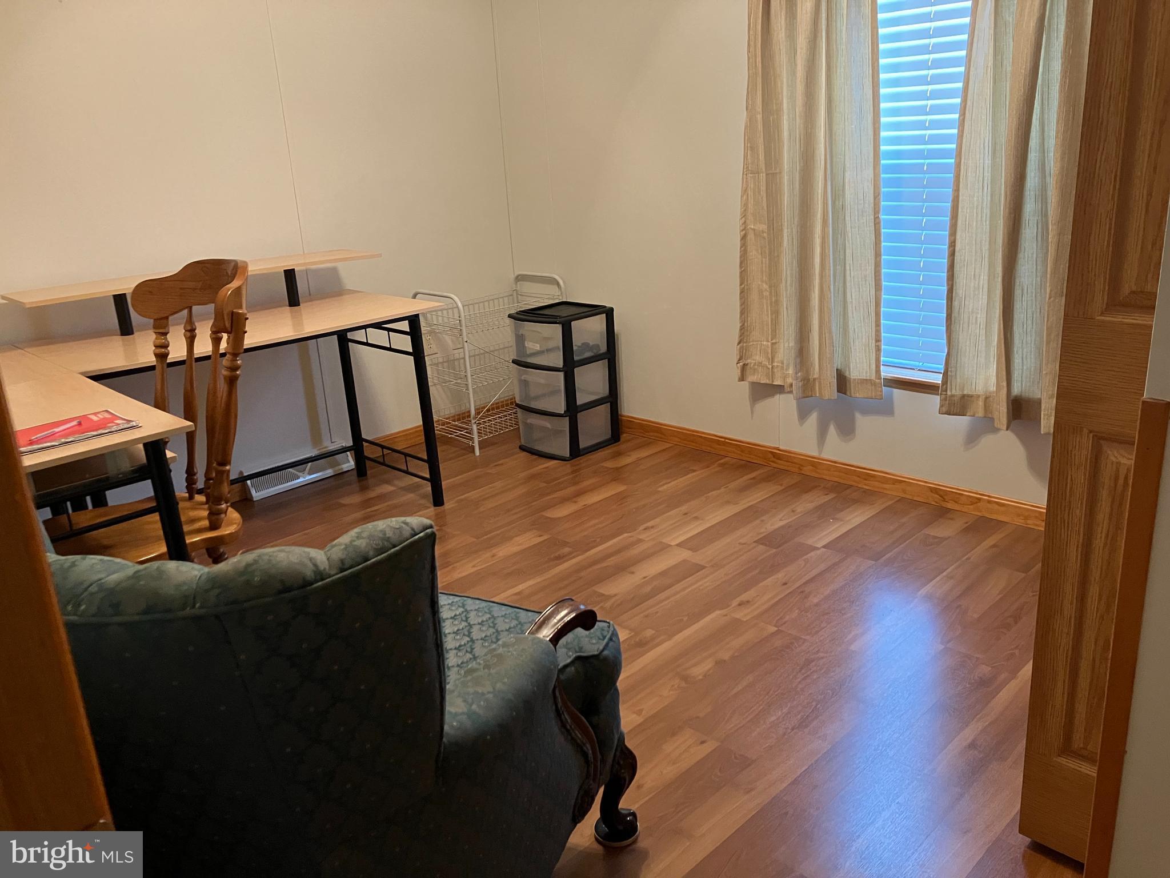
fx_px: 946
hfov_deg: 63.4
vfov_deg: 49.7
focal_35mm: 28
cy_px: 439
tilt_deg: -15.8
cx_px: 585
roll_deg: +3.3
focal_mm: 3.99
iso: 320
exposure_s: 1/40
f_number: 1.8
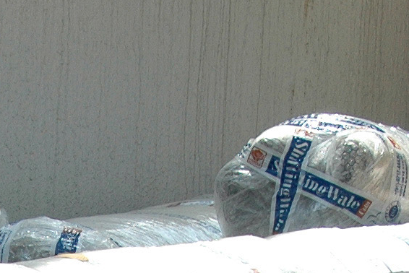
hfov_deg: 10.5
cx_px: -126
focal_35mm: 191
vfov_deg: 6.8
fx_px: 2171
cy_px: 692
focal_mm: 24
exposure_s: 1/320
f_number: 8
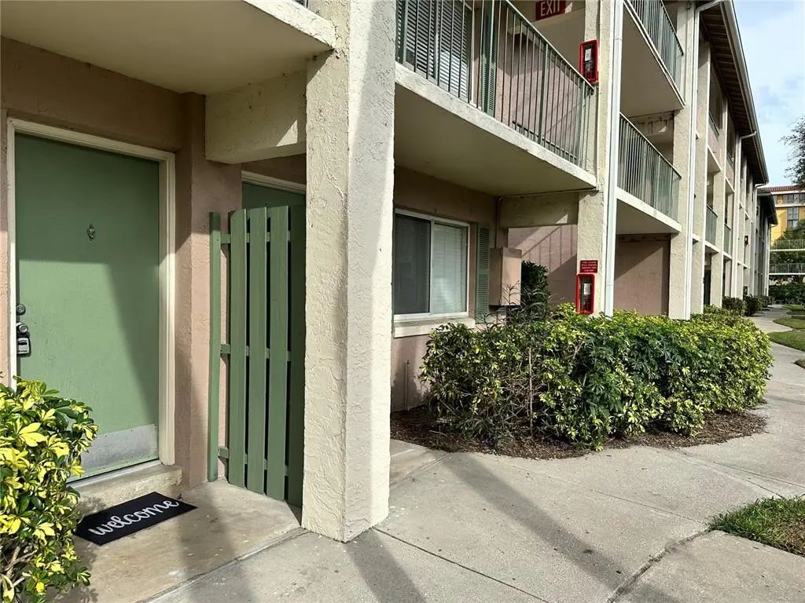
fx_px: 558
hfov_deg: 71.6
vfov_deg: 56.8
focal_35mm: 24
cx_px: 402
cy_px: 302
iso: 80
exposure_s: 1/3472
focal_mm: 6.86
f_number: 1.78
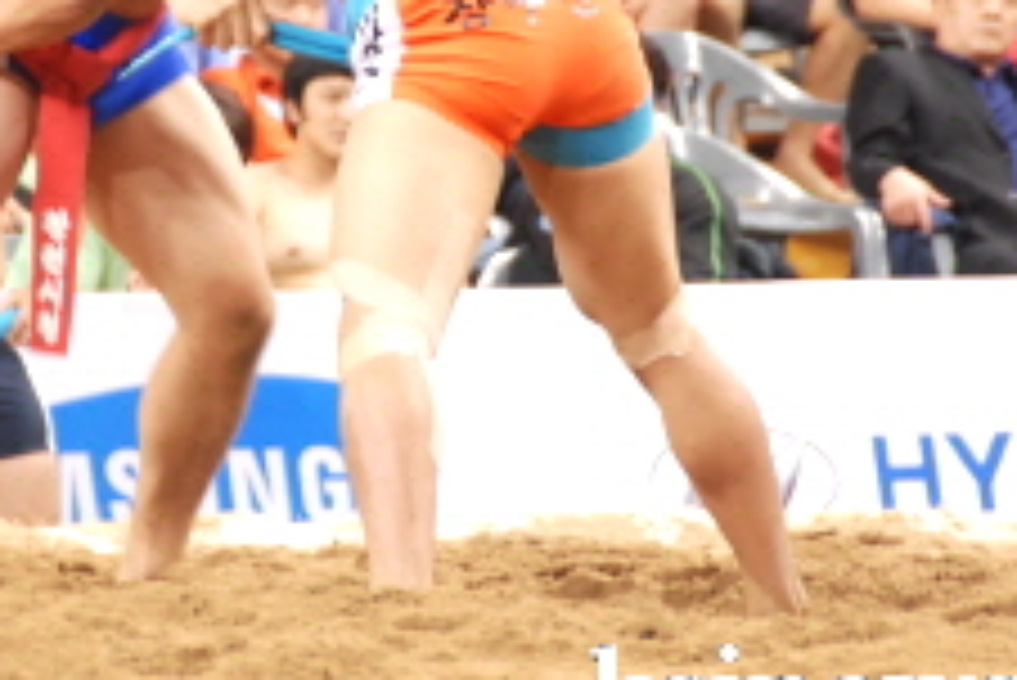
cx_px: 346
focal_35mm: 564
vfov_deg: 2.4
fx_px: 15943
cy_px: 113
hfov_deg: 3.7
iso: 800
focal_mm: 170
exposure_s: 1/20
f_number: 5.6
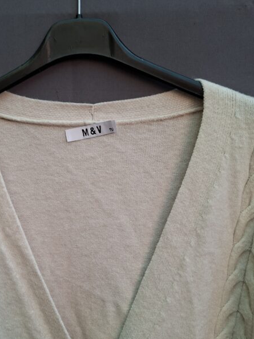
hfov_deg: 45.1
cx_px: 96
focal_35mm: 31
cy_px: 200
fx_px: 304
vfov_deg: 58.0
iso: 50
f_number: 1.8
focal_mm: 5.54
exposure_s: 1/100
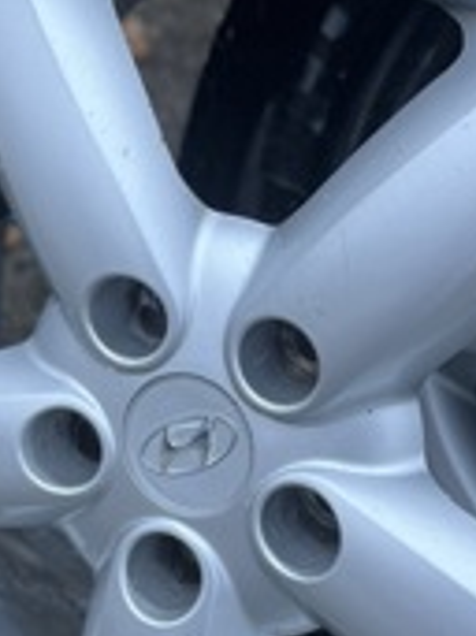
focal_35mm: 73
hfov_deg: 20.1
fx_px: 1340
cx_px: 184
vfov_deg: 26.7
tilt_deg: -47.2
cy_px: 316
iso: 160
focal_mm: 5.7
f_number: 1.5
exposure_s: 1/60
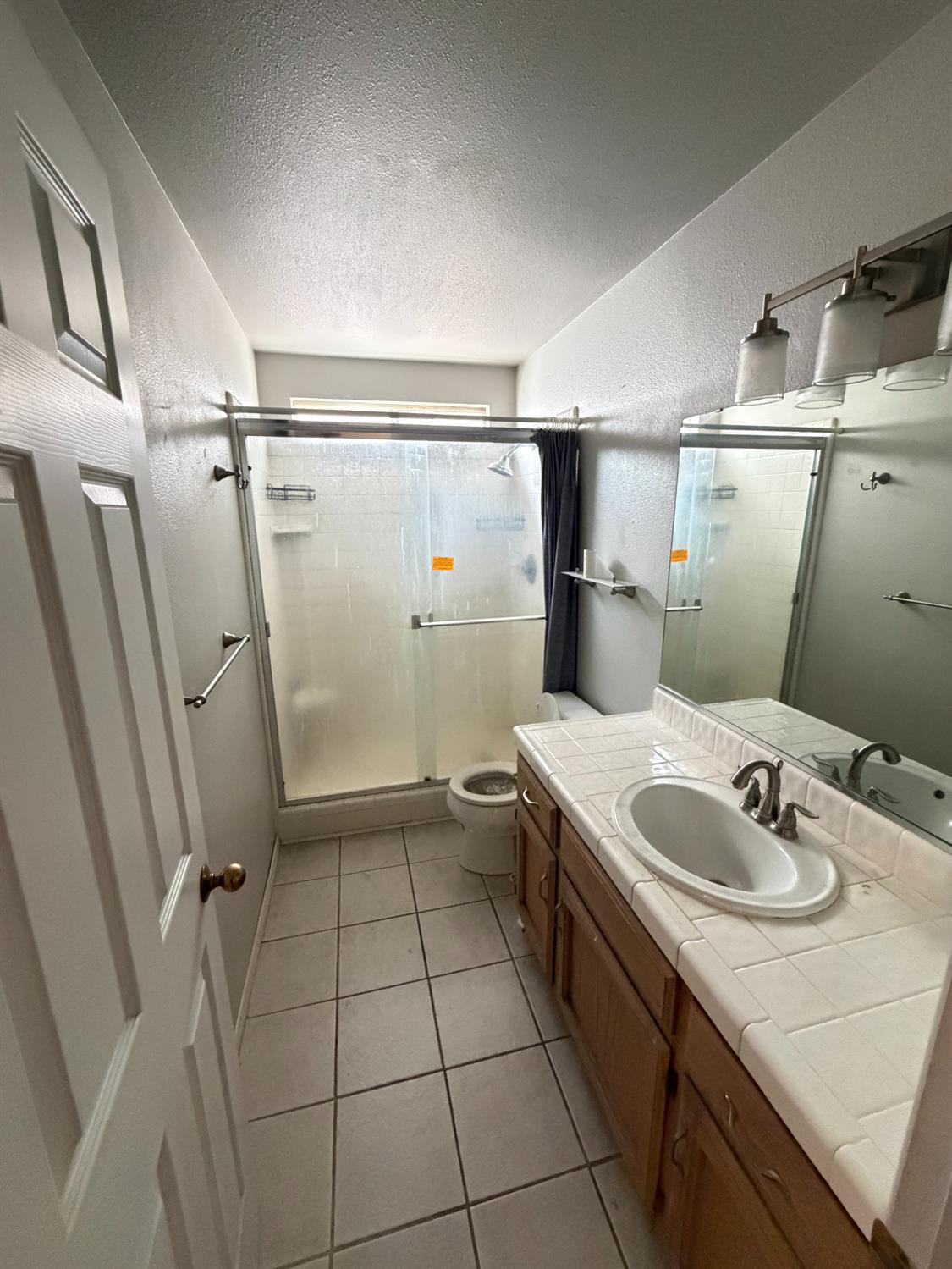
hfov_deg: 85.7
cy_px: 634
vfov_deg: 102.0
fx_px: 513
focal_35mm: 14
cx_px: 476
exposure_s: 1/60
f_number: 2.2
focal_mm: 2.22
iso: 1000
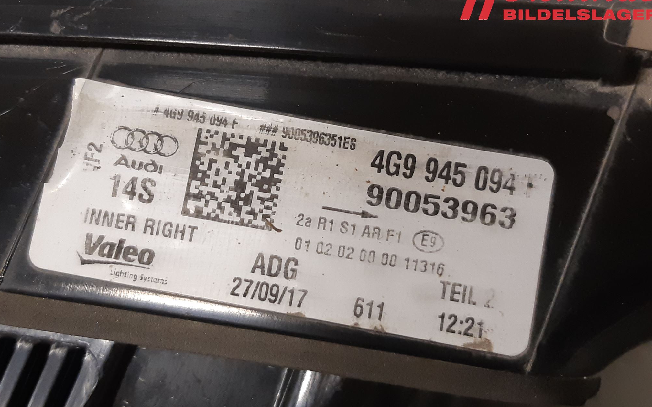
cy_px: 213
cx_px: 327
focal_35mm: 28
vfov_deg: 44.5
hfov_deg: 66.5
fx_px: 498
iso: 200
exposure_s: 1/50
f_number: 1.7
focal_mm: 3.93
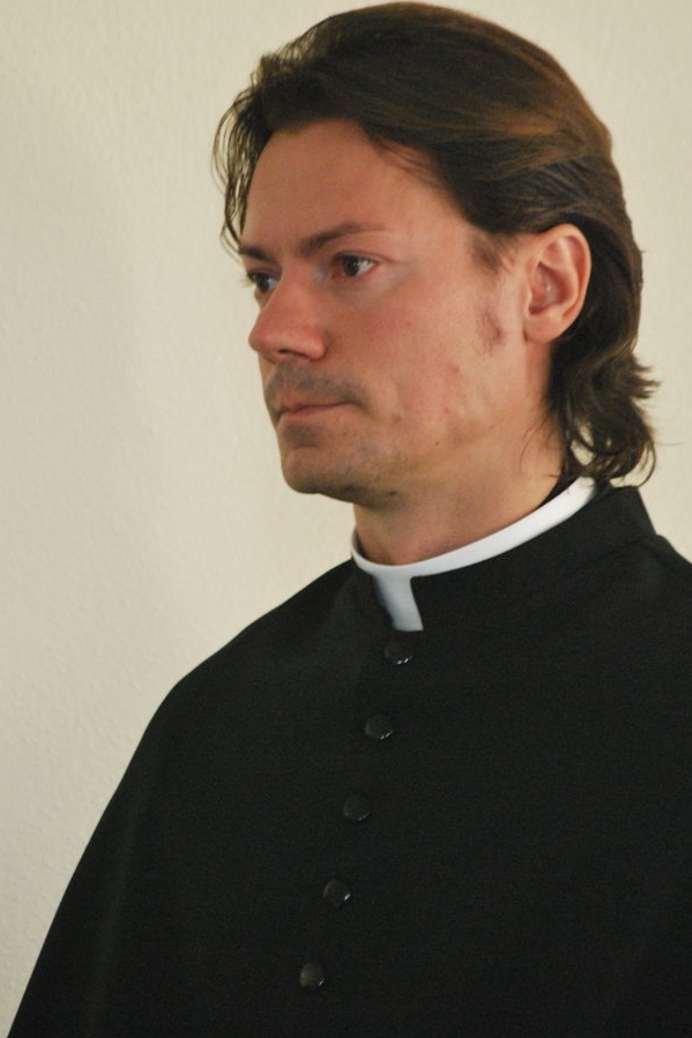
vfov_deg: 6.7
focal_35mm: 308
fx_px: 8883
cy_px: 420
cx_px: 367
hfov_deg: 4.5
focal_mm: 170
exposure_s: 1/40
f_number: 4.8
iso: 1600
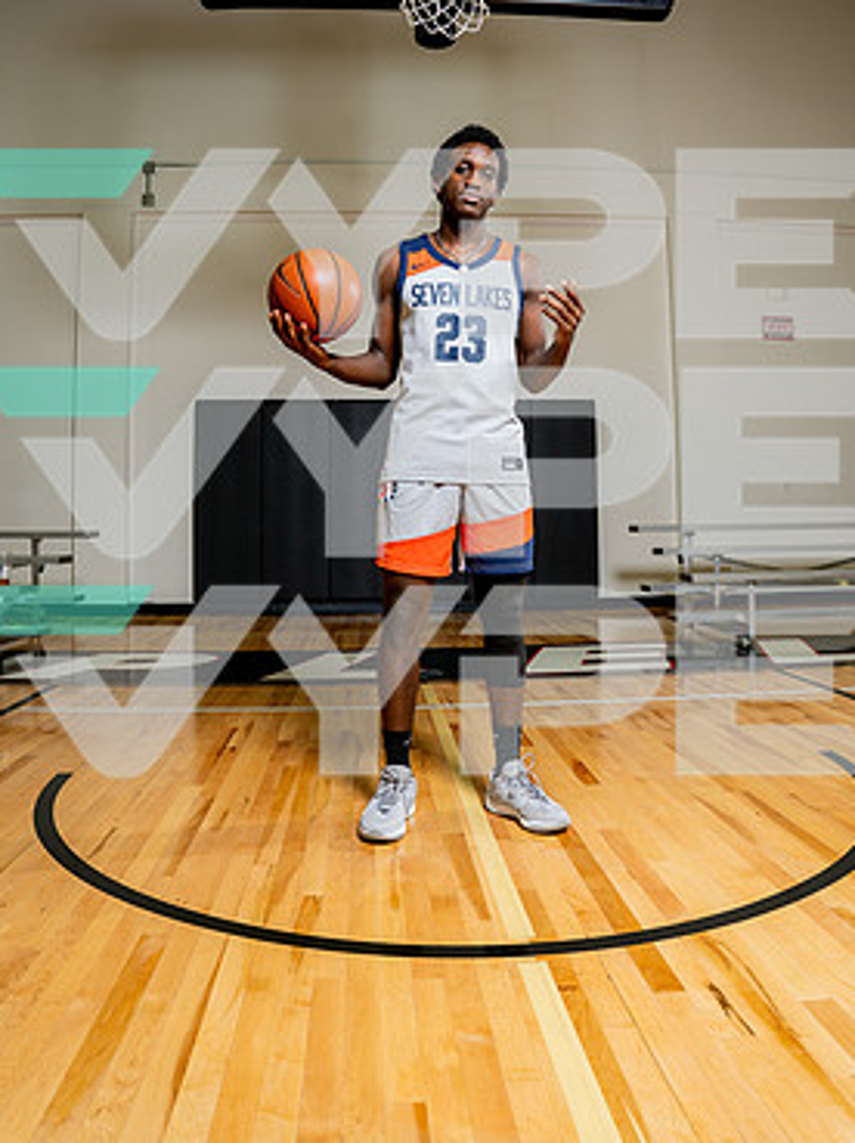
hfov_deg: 51.3
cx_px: 431
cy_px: 465
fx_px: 891
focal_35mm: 27
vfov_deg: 64.8
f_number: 5.6
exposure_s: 1/250
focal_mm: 23
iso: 250
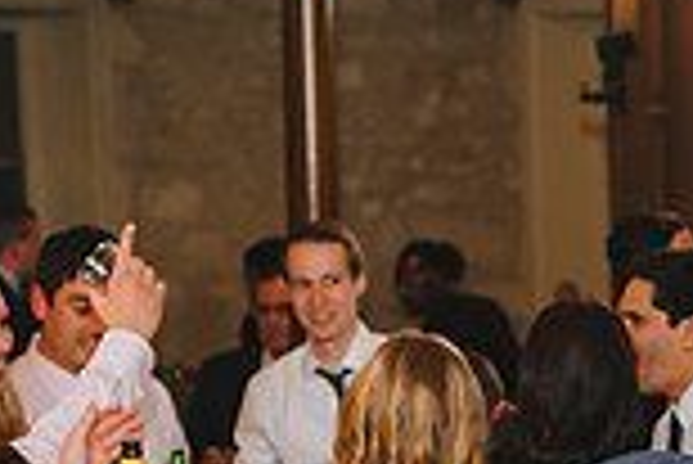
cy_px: 588
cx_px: 788
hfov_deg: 15.1
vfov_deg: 10.2
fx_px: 2543
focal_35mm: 132
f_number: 2
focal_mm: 35
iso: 640
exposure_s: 1/200
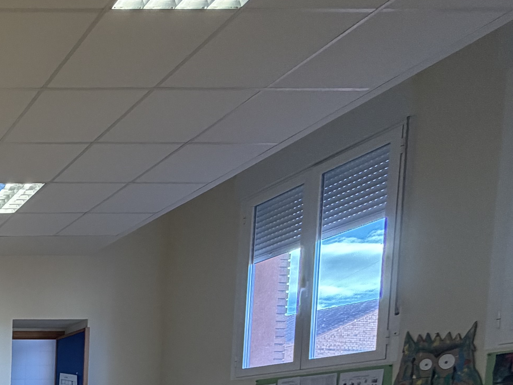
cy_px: 480
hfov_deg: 30.1
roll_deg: +0.3
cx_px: -228
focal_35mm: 41
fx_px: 608
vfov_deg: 29.4
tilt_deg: -3.8
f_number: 2.2
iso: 160
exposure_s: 1/100
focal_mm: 2.22
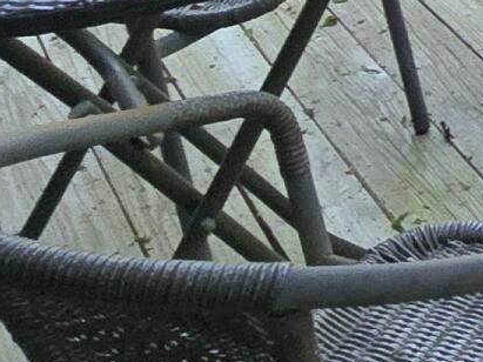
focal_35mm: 95
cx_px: 1085
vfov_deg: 13.1
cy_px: -397
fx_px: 1325
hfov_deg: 14.9
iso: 50
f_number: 2.2
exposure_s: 1/196
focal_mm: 2.2
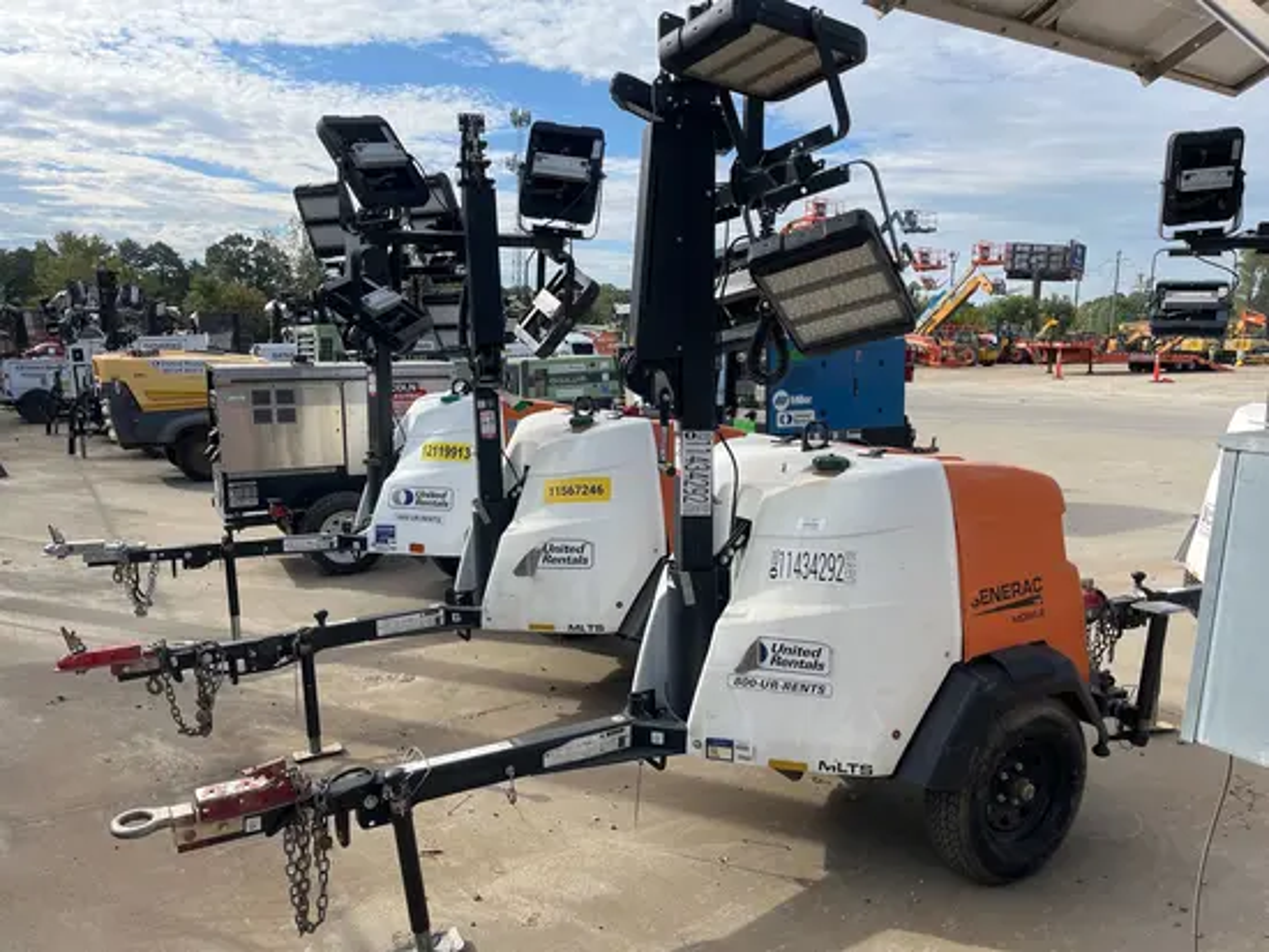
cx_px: 634
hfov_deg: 67.3
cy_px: 476
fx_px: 954
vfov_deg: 53.1
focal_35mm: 26
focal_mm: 5.1
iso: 50
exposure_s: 1/2463
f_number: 1.6
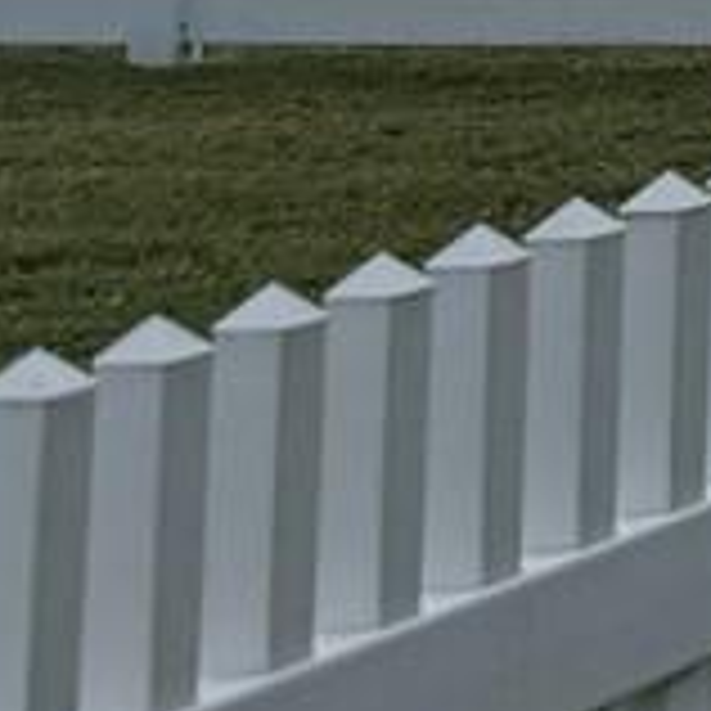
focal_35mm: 215
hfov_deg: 6.2
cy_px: -1202
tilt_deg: +8.0
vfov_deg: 7.4
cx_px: 3154
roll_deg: +1.0
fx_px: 4996
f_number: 1.78
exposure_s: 1/14286
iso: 80
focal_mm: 6.76
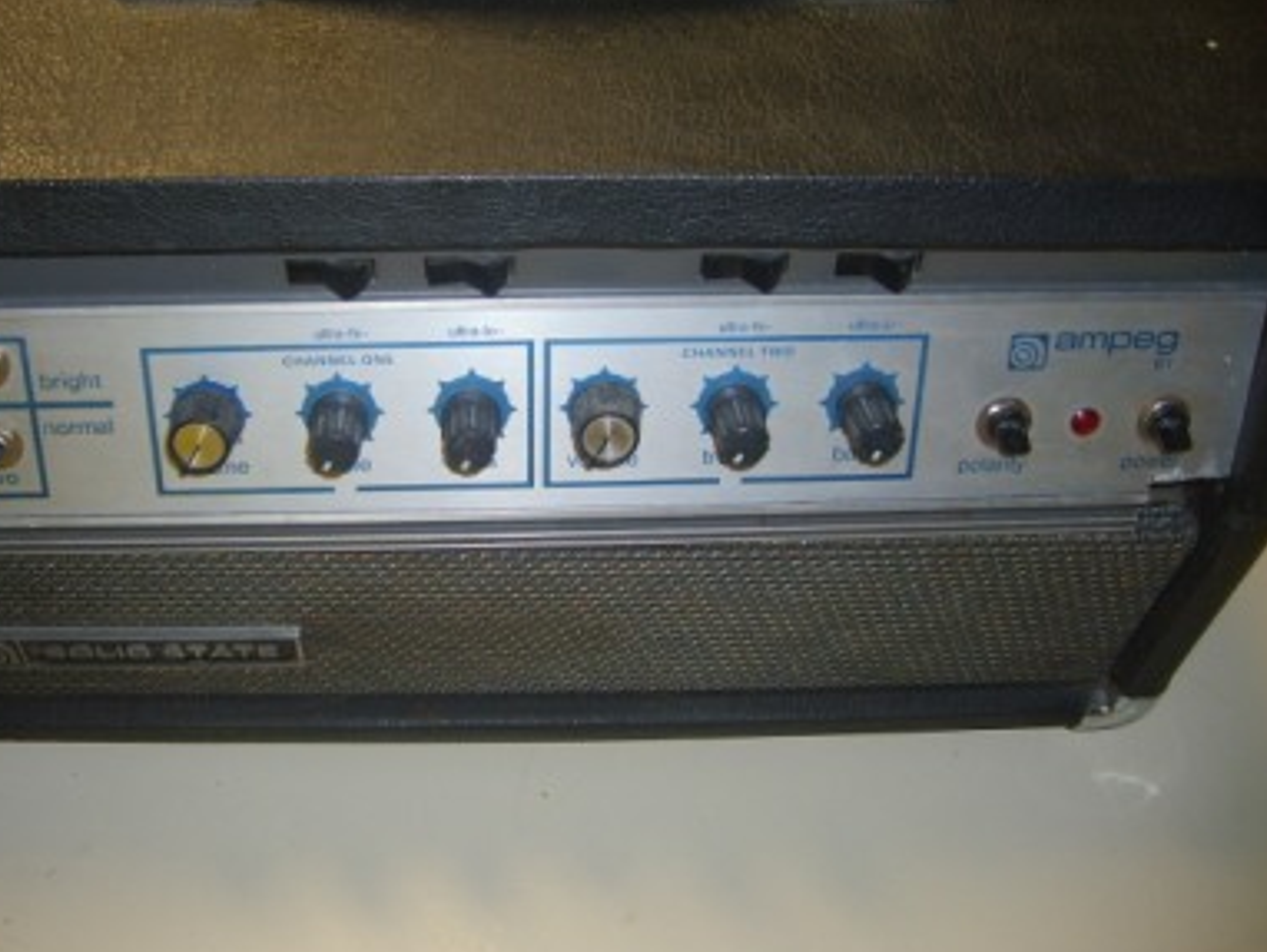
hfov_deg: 45.6
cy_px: 428
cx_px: 534
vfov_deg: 35.1
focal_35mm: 41
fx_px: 1502
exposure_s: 1/45
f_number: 2.8
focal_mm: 5.8
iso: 100
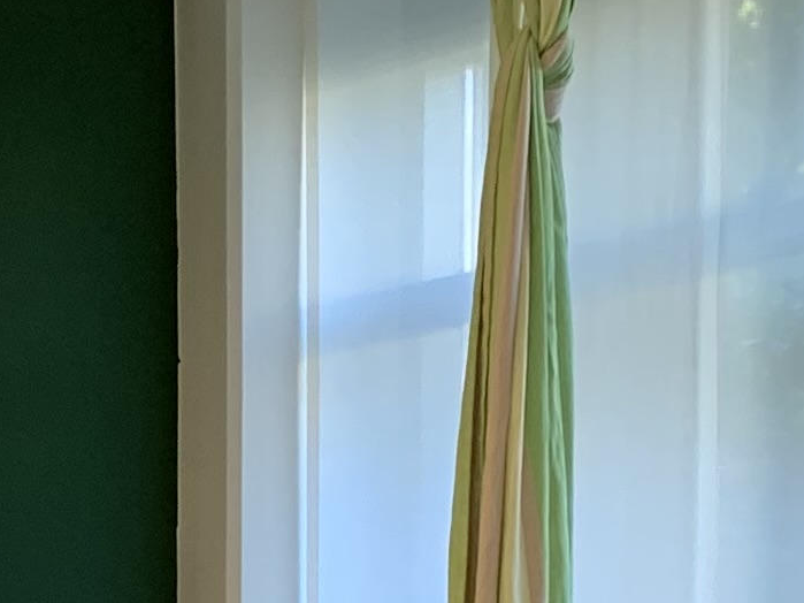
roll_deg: +3.0
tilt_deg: -11.6
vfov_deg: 8.7
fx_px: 3483
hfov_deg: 12.5
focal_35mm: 150
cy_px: 1598
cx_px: -430
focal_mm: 4.25
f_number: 1.8
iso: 100
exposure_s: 1/60
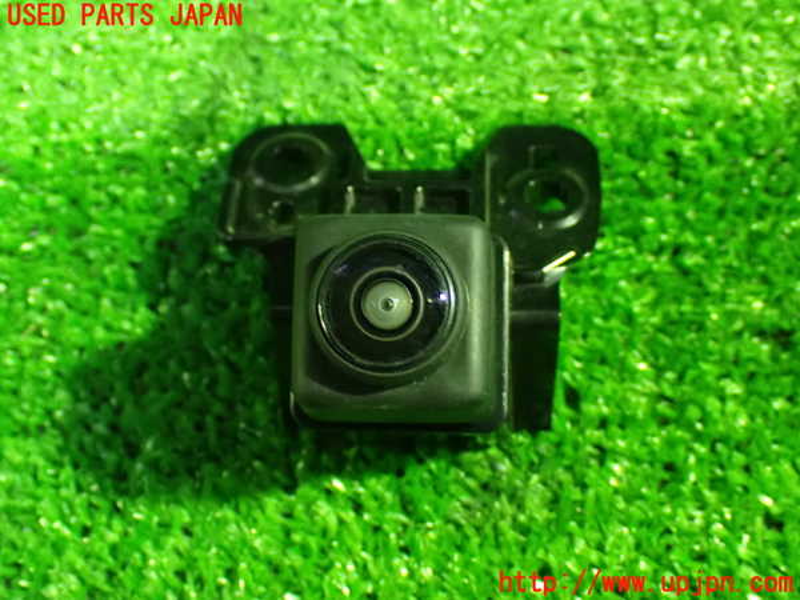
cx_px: 400
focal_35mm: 50
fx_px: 1156
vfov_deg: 29.1
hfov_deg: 38.2
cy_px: 300
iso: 1600
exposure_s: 1/15
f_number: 3.2
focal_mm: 9.01
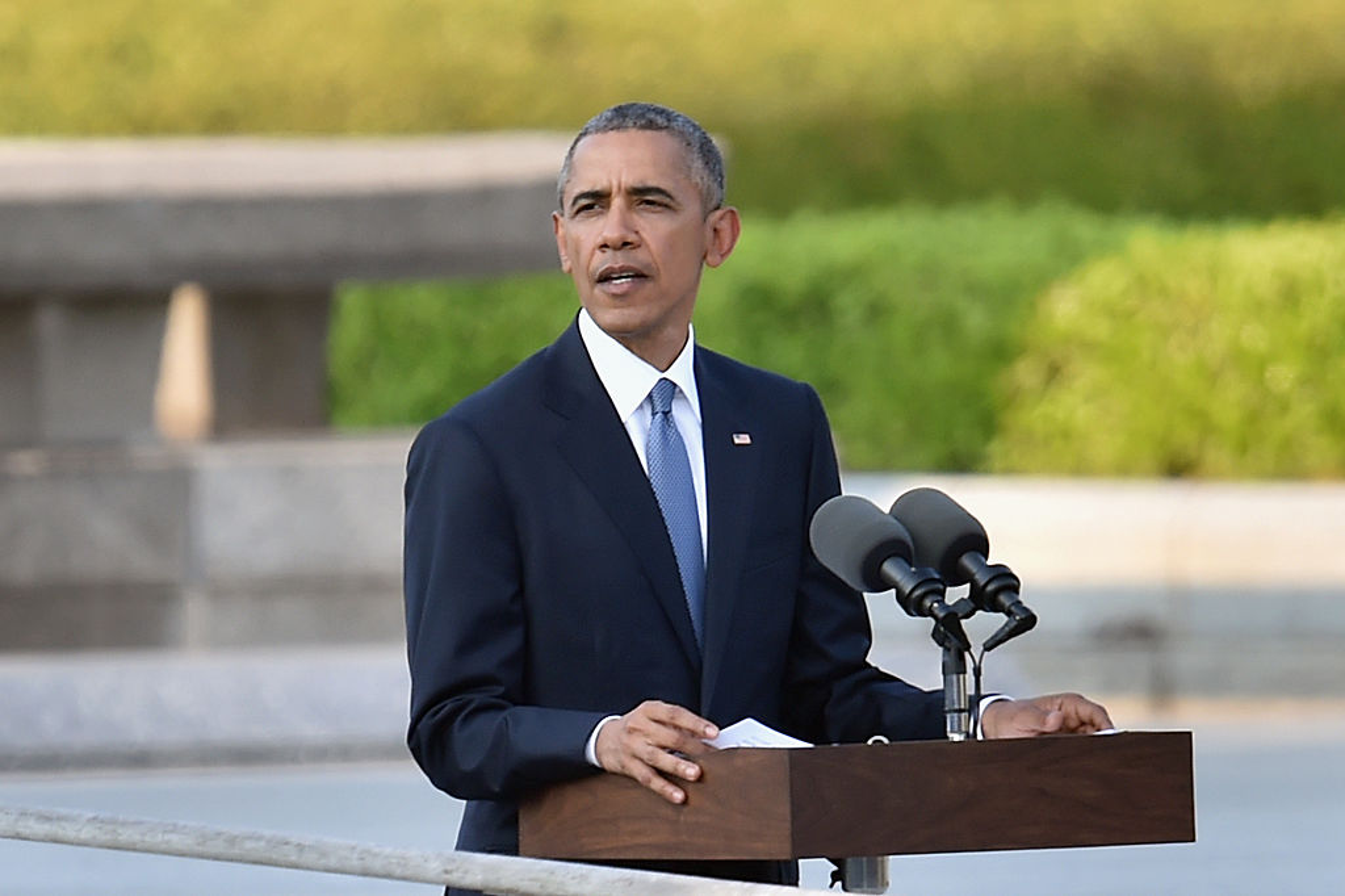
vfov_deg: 2.5
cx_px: 672
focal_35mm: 550
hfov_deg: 3.8
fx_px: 20541
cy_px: 448
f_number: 4
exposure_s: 1/1000
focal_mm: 550
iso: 320
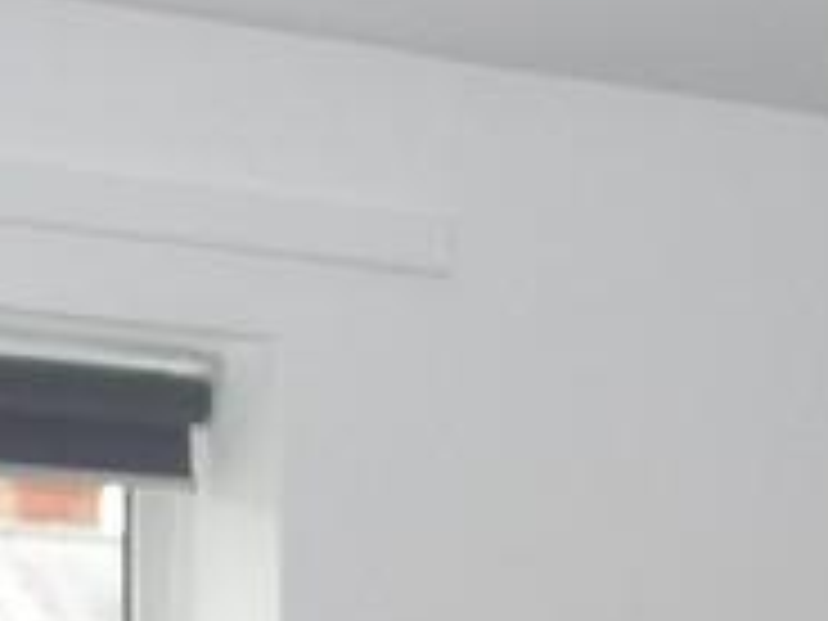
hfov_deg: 12.5
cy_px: 1467
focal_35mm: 156
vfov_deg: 8.7
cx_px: 824
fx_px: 3731
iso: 160
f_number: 3.3
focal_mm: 4.7
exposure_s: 1/30
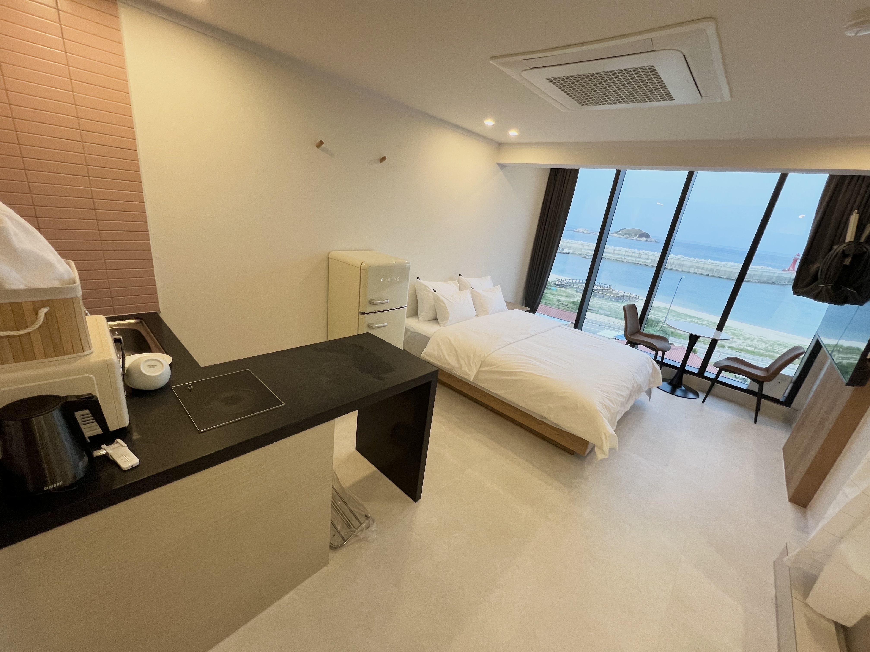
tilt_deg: -18.8
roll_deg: -8.4
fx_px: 327
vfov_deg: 89.9
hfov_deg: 106.2
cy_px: 326
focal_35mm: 13
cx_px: 435
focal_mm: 1.57
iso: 200
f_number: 1.8
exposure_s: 1/99
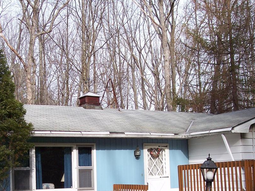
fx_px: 457
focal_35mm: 62
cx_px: 90
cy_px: 150
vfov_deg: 23.3
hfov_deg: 31.0
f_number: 3.4
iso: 100
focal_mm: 8
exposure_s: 1/350
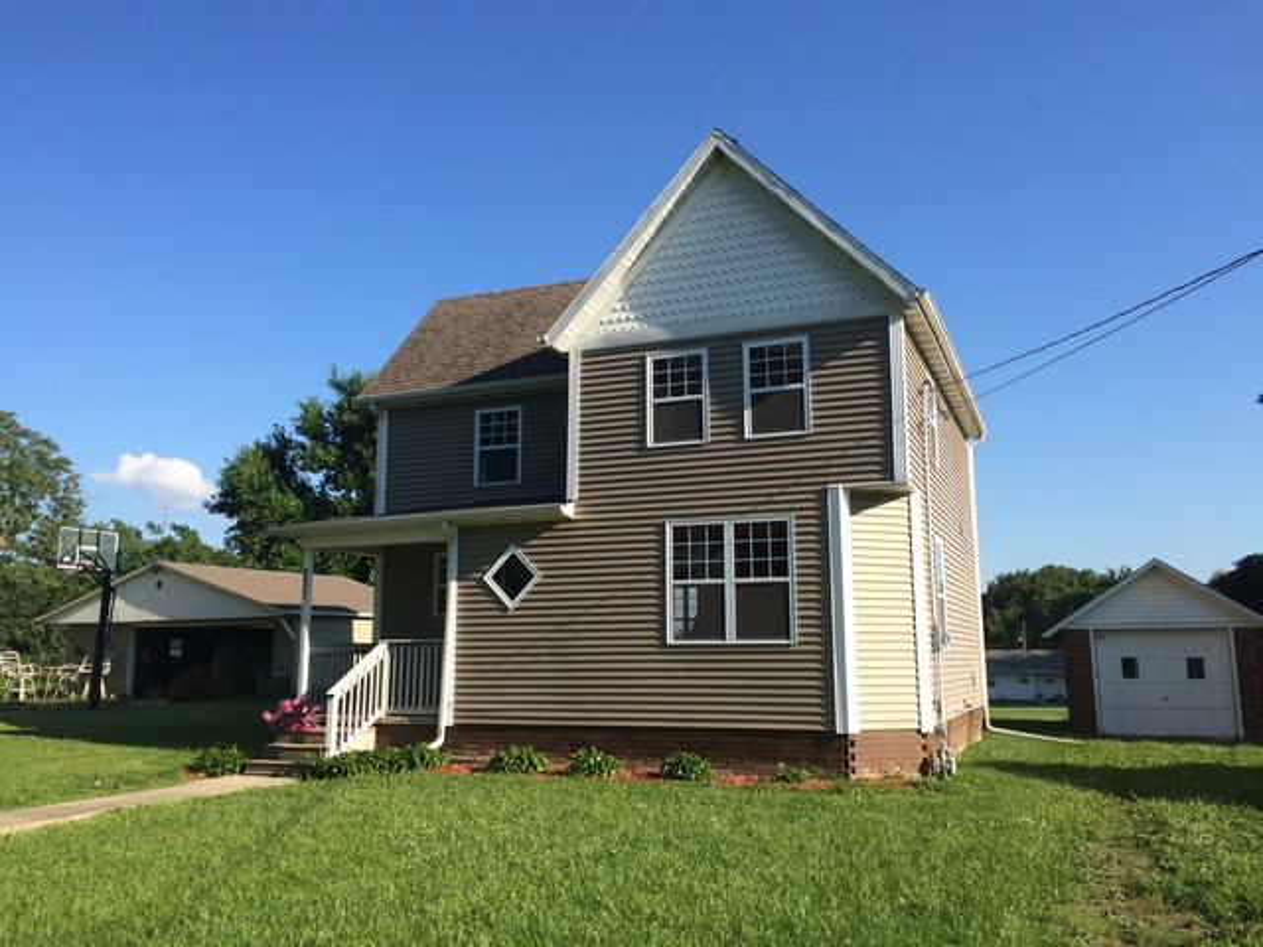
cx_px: 632
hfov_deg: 61.7
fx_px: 1058
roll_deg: +1.0
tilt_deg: +9.9
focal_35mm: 29
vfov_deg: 48.2
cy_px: 474
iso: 32
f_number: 2.2
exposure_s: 1/1414
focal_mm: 4.15
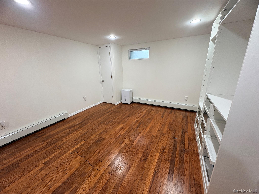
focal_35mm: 14
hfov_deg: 102.1
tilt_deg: -16.7
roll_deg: +1.3
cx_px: 130
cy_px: 97
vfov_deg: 85.7
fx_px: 105
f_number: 2.2
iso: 200
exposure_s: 1/60
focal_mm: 2.22
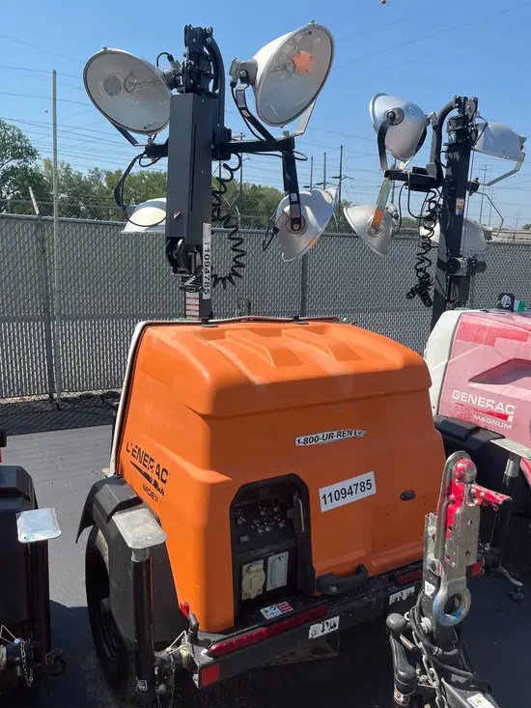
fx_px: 532
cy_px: 354
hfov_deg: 53.1
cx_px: 266
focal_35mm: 26
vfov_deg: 67.3
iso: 50
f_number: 1.6
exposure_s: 1/2967
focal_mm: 5.1
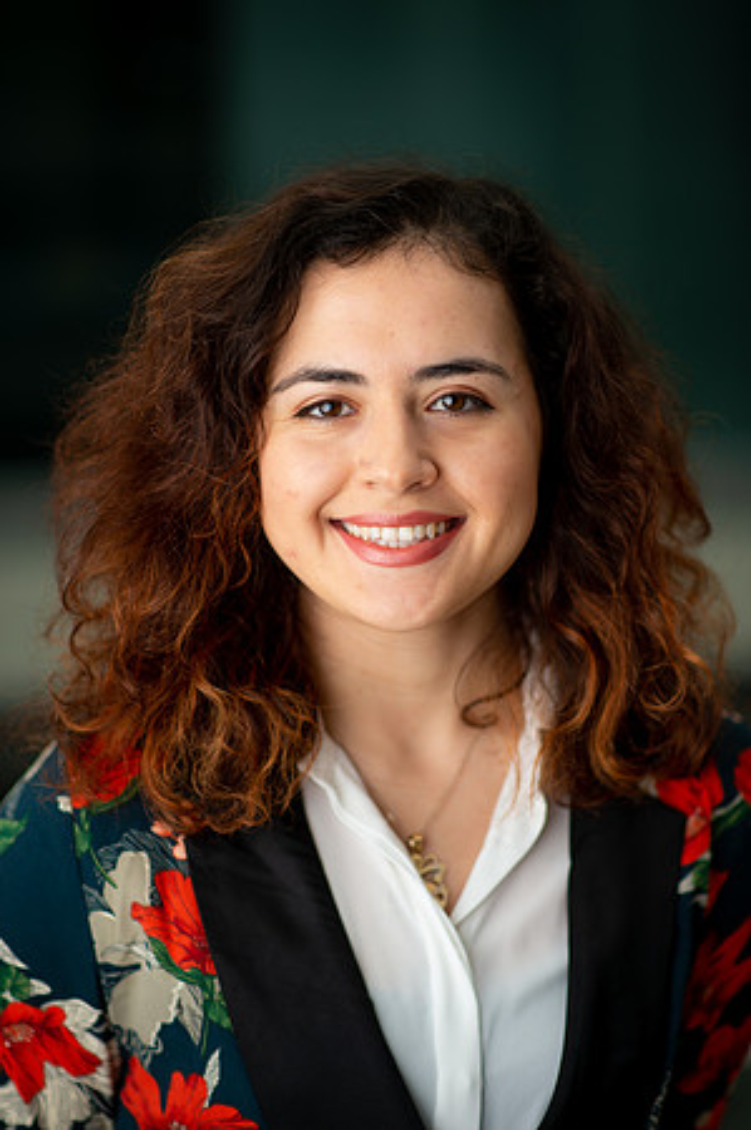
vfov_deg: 23.9
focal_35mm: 85
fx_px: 2666
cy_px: 565
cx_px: 376
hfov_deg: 16.0
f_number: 2
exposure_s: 1/250
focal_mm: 85
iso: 50
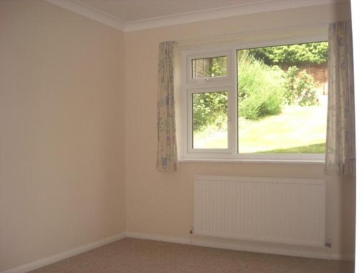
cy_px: 136
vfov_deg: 37.7
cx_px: 182
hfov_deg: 49.0
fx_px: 400
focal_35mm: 38
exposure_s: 1/125
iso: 80
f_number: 2.8
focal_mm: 7.9
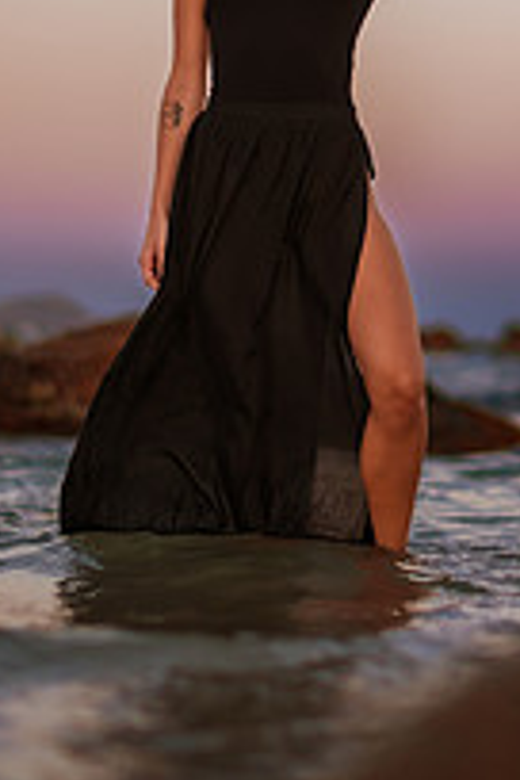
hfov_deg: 10.7
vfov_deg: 15.9
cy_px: 145
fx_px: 2773
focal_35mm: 128
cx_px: 463
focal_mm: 58
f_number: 1.4
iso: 200
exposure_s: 1/640
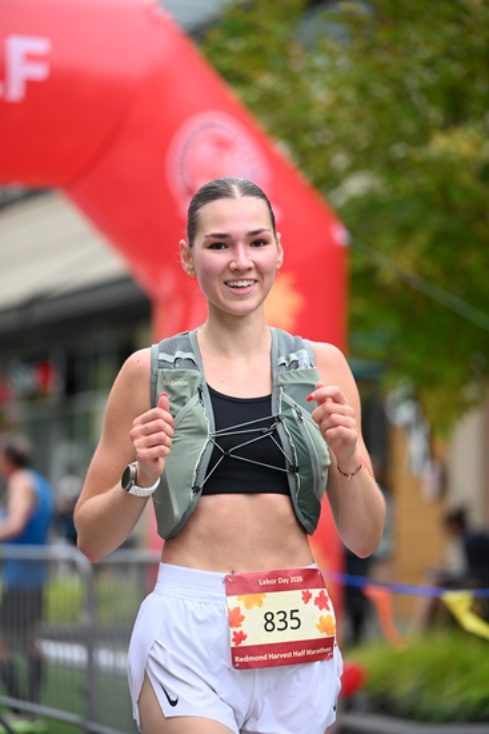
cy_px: 367
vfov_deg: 17.8
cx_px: 244
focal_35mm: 115
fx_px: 2341
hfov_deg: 11.9
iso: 640
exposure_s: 1/2000
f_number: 2.8
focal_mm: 115
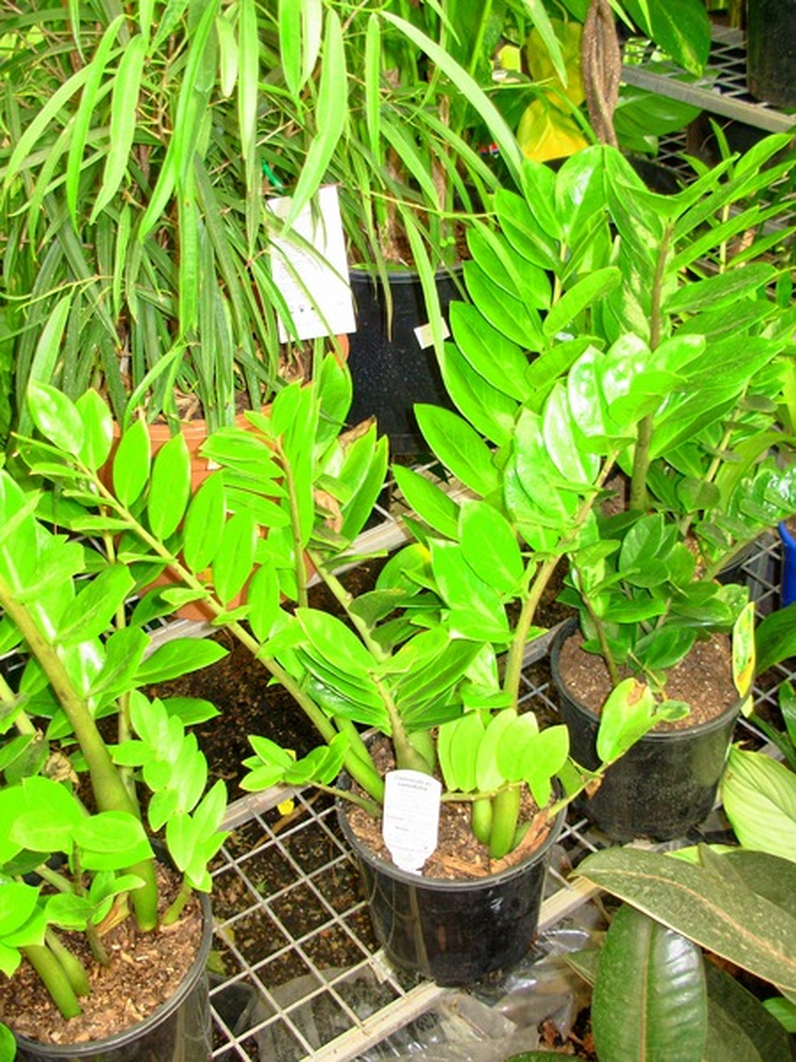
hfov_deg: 37.7
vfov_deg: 49.0
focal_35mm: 38
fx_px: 1165
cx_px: 398
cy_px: 531
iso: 50
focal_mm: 6.3
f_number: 2.9
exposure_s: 1/32
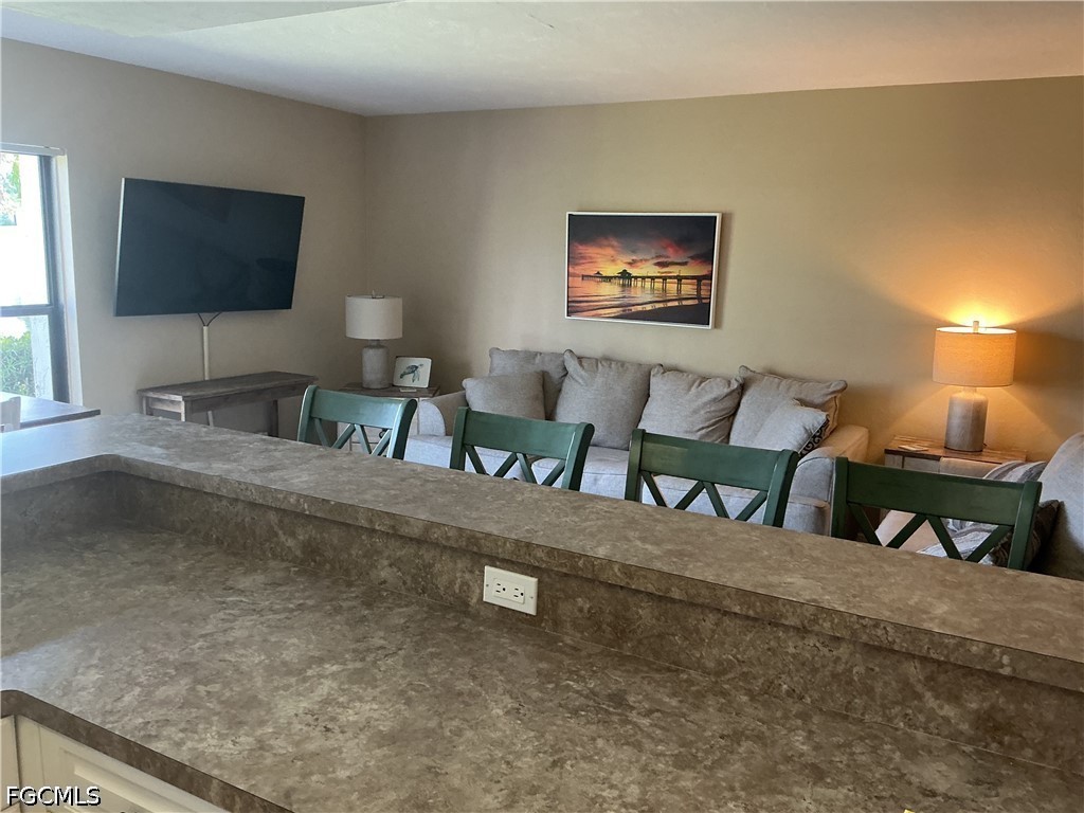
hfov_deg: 61.7
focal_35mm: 29
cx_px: 542
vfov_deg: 48.2
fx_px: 908
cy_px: 406
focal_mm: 3
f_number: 1.8
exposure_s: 1/60
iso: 100
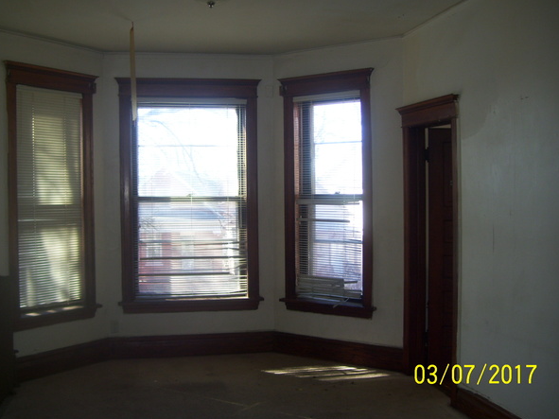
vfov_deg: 36.8
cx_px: 266
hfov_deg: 47.9
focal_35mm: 39
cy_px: 203
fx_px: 630
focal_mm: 6
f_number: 2.7
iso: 80
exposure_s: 1/60
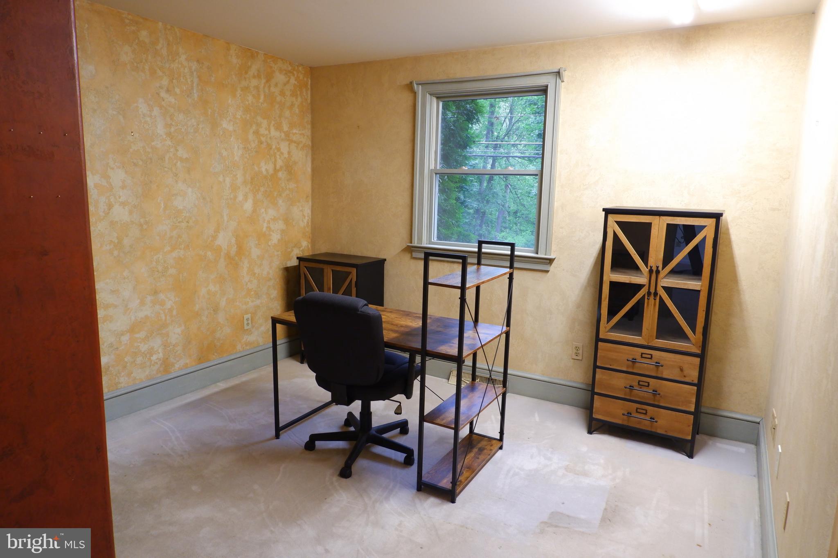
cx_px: 419
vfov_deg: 55.1
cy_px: 279
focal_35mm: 23
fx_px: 535
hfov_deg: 76.1
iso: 1600
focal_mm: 15
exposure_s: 1/14
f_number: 8
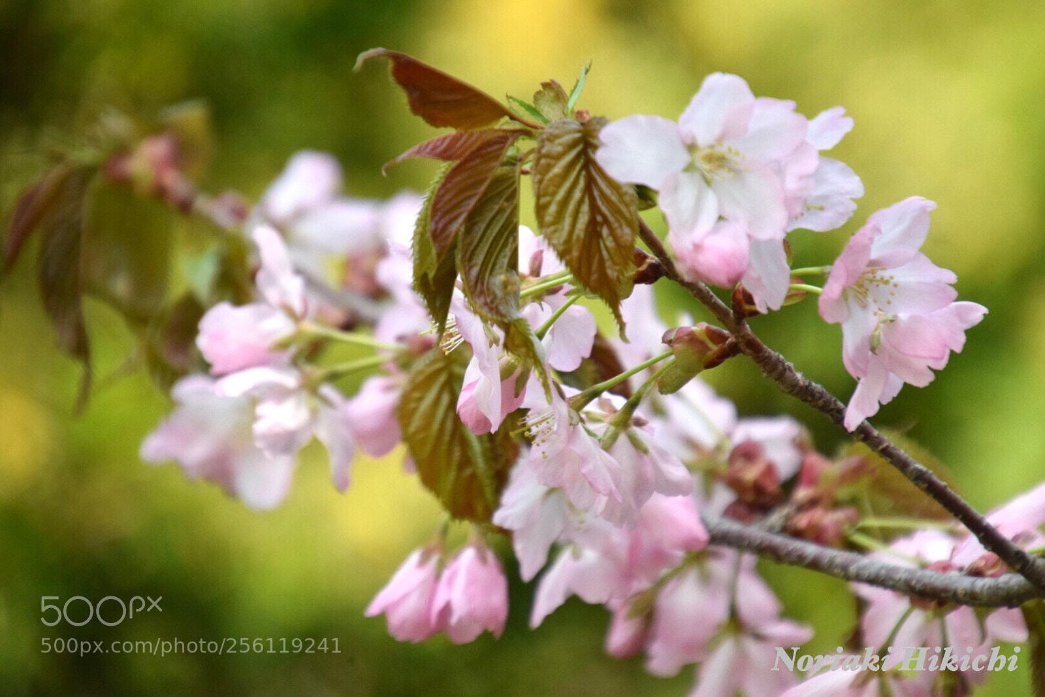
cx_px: 522
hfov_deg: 4.6
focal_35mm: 450
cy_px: 348
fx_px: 13063
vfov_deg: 3.1
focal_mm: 300
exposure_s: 1/800
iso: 1000
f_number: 6.3
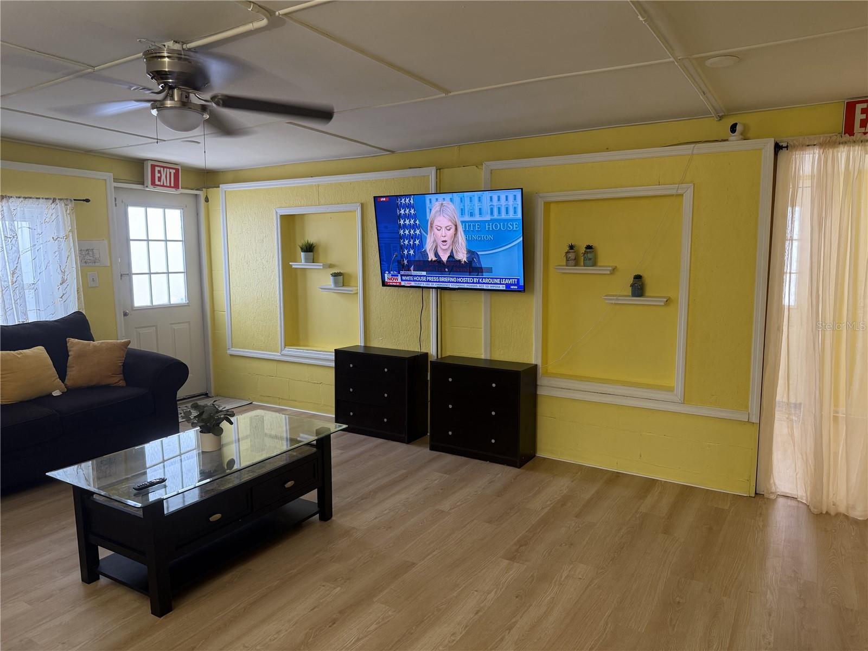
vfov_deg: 56.8
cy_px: 326
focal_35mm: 24
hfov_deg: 71.6
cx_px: 434
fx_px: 602
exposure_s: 1/60
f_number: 1.78
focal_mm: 6.76
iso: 160
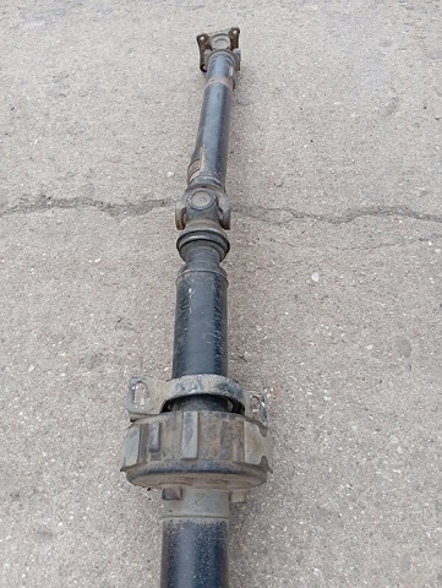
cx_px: 221
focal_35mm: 26
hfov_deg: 53.1
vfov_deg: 67.2
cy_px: 294
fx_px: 442
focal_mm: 3.96
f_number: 1.8
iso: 50
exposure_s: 1/163
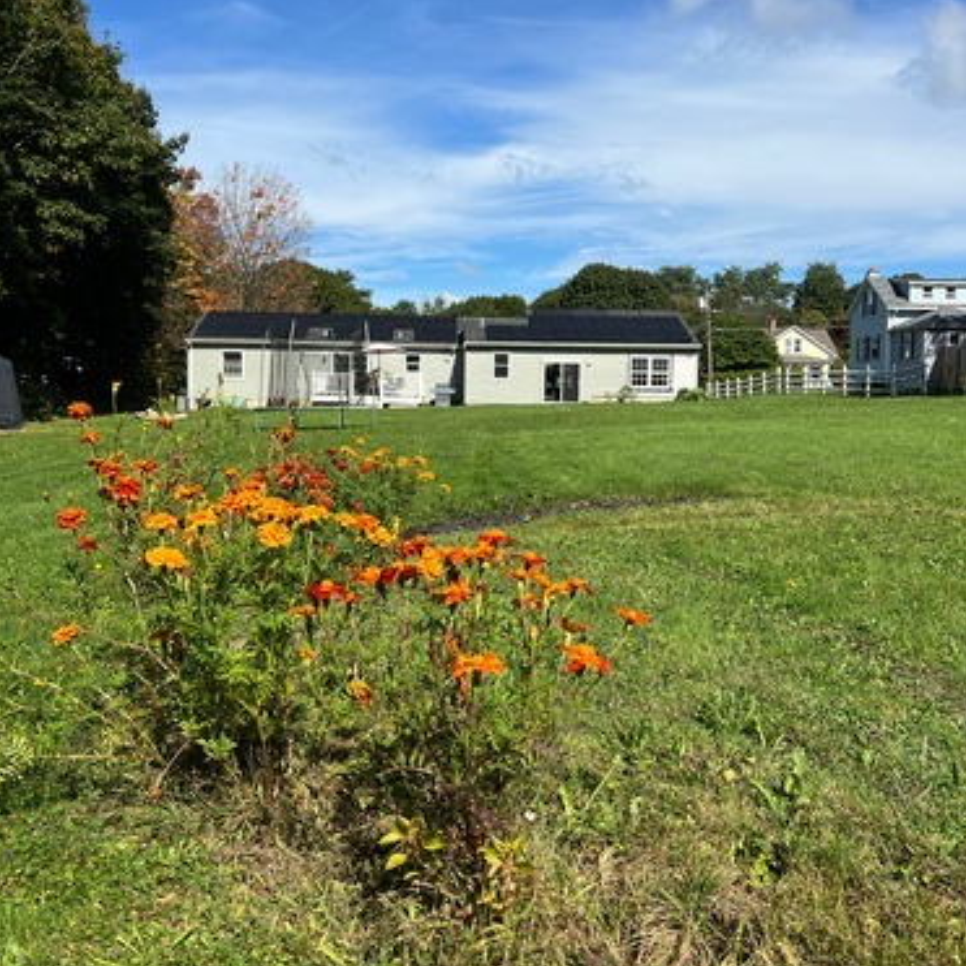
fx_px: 979
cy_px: 437
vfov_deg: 52.5
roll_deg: -0.3
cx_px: 483
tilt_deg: -2.4
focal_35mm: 31
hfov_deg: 52.5
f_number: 1.5
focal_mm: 5.7
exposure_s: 1/4831
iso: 50
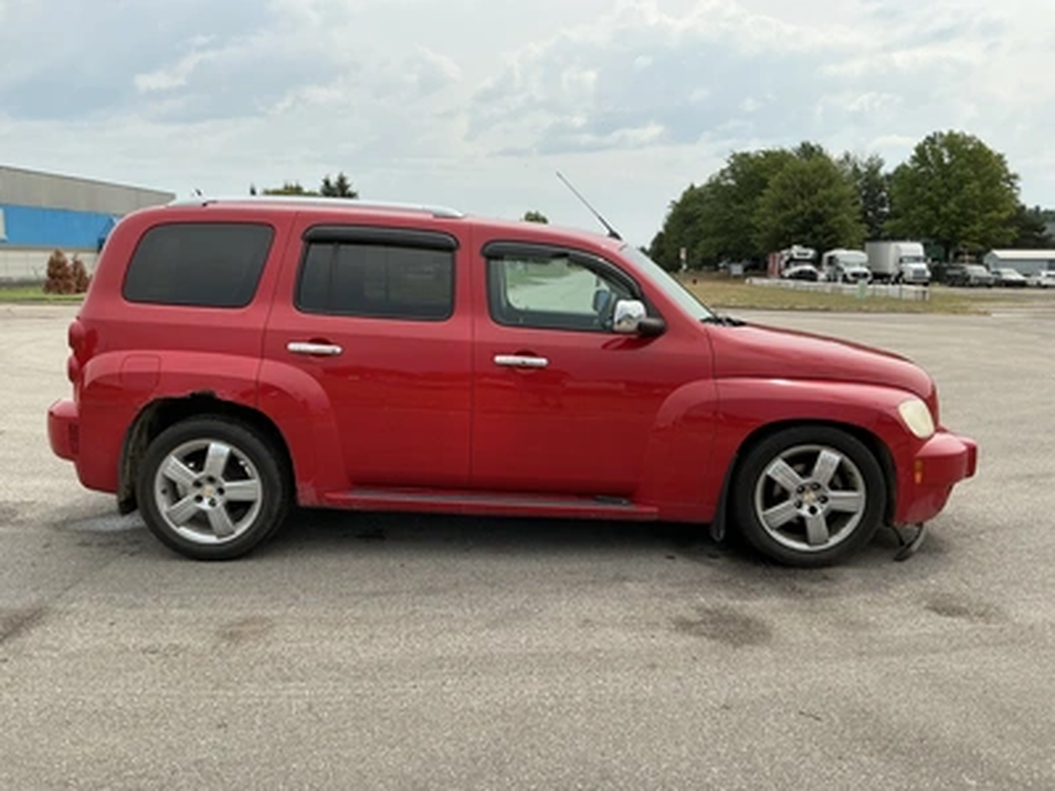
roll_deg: -0.8
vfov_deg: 49.7
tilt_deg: -7.6
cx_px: 528
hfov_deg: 63.4
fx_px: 853
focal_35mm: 28
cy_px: 396
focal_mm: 3
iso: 25
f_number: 1.8
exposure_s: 1/1786
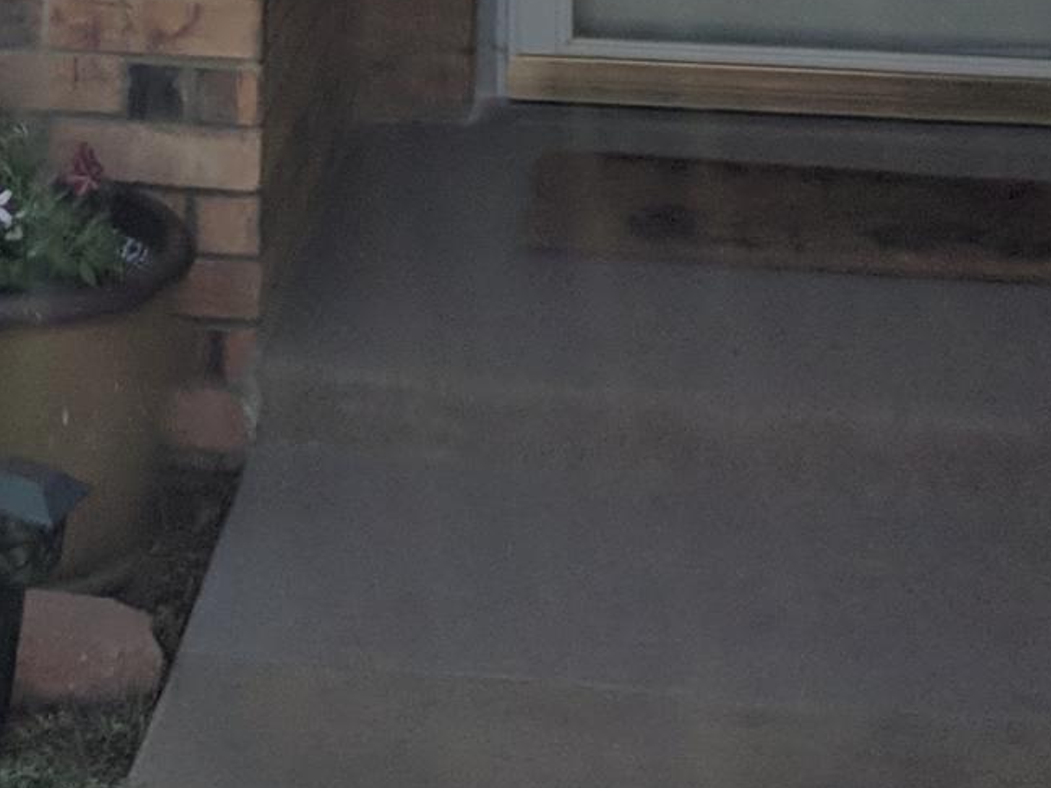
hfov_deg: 15.5
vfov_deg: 11.2
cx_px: 16
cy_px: -507
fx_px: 3795
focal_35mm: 125
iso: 63
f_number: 1.8
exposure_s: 1/2128
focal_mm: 4.44
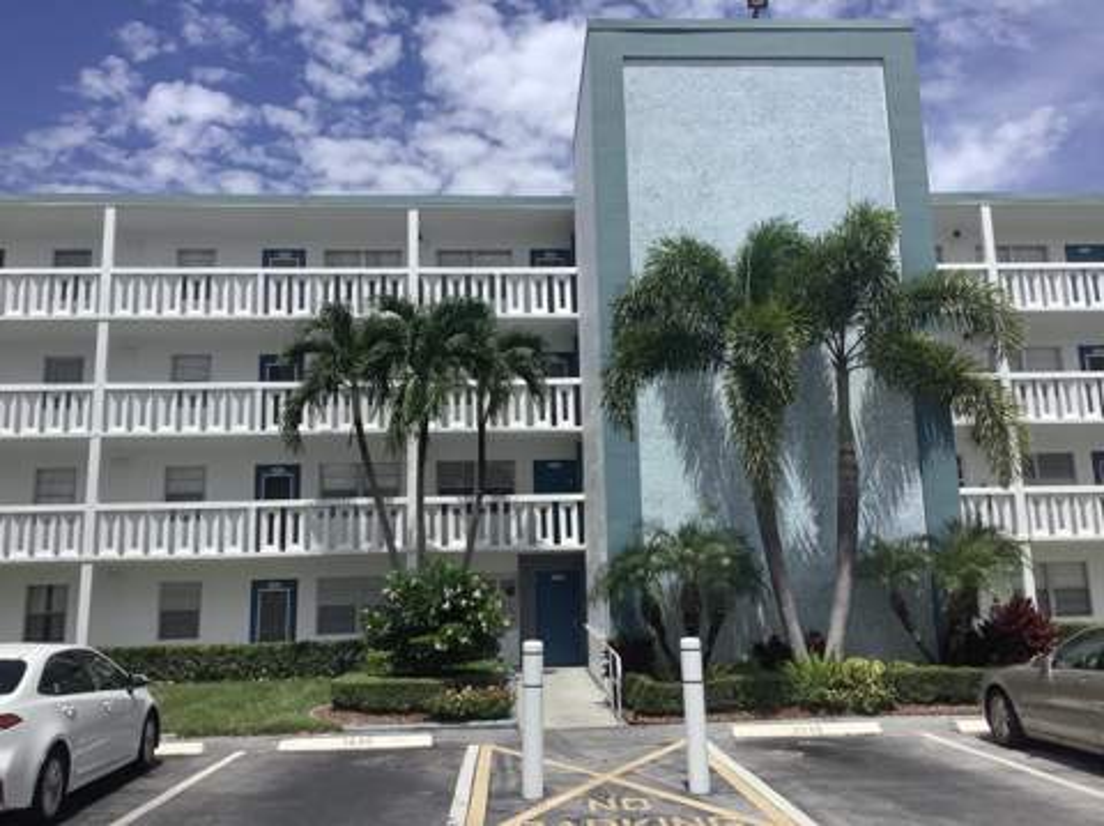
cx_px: 552
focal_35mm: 31
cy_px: 413
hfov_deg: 58.4
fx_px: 988
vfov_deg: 45.4
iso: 25
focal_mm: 3.3
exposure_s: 1/2203
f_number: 2.4
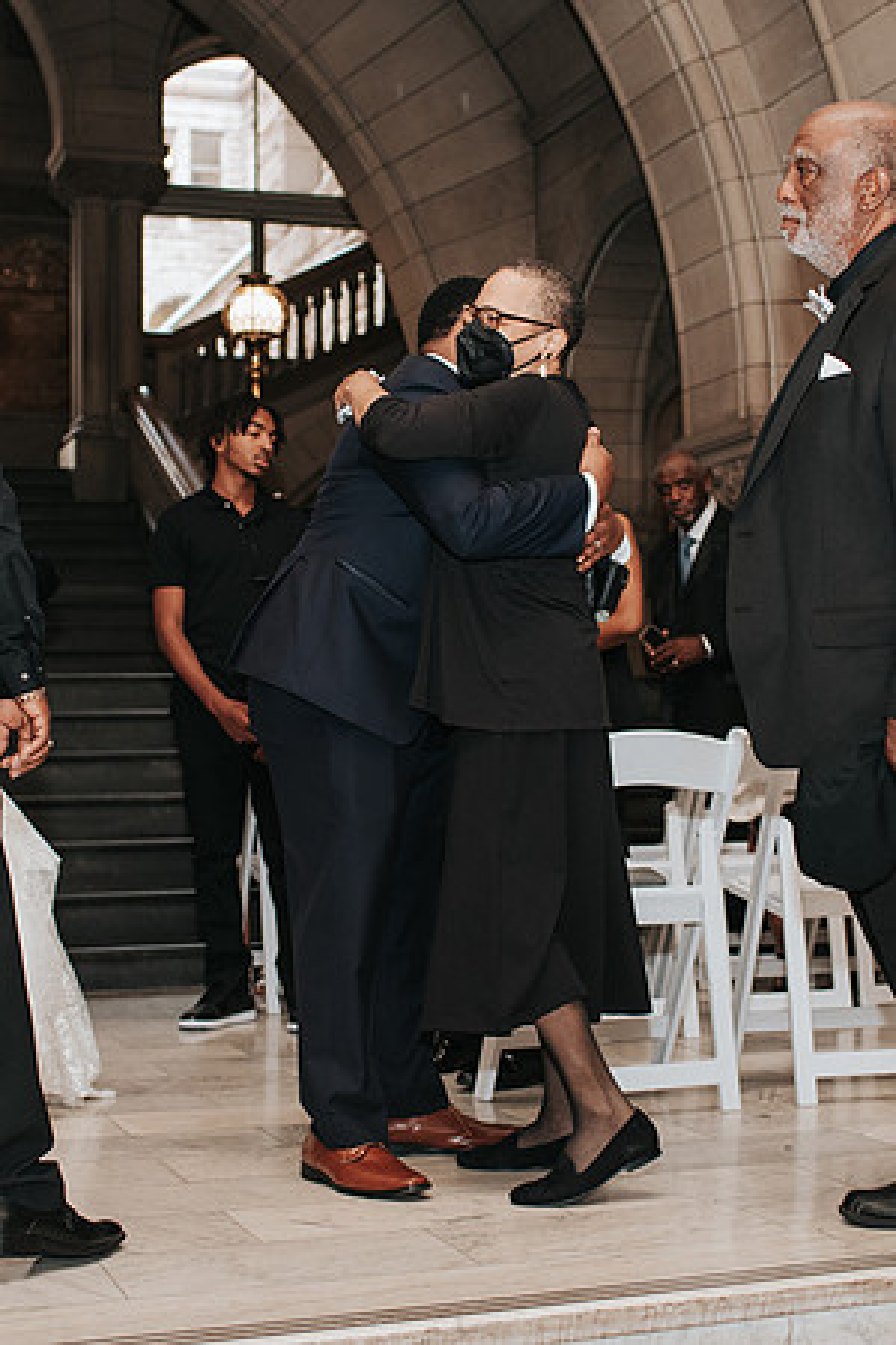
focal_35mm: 57
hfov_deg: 23.9
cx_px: 430
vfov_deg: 35.2
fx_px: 2120
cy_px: 665
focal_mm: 35
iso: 1000
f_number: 3.2
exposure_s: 1/125
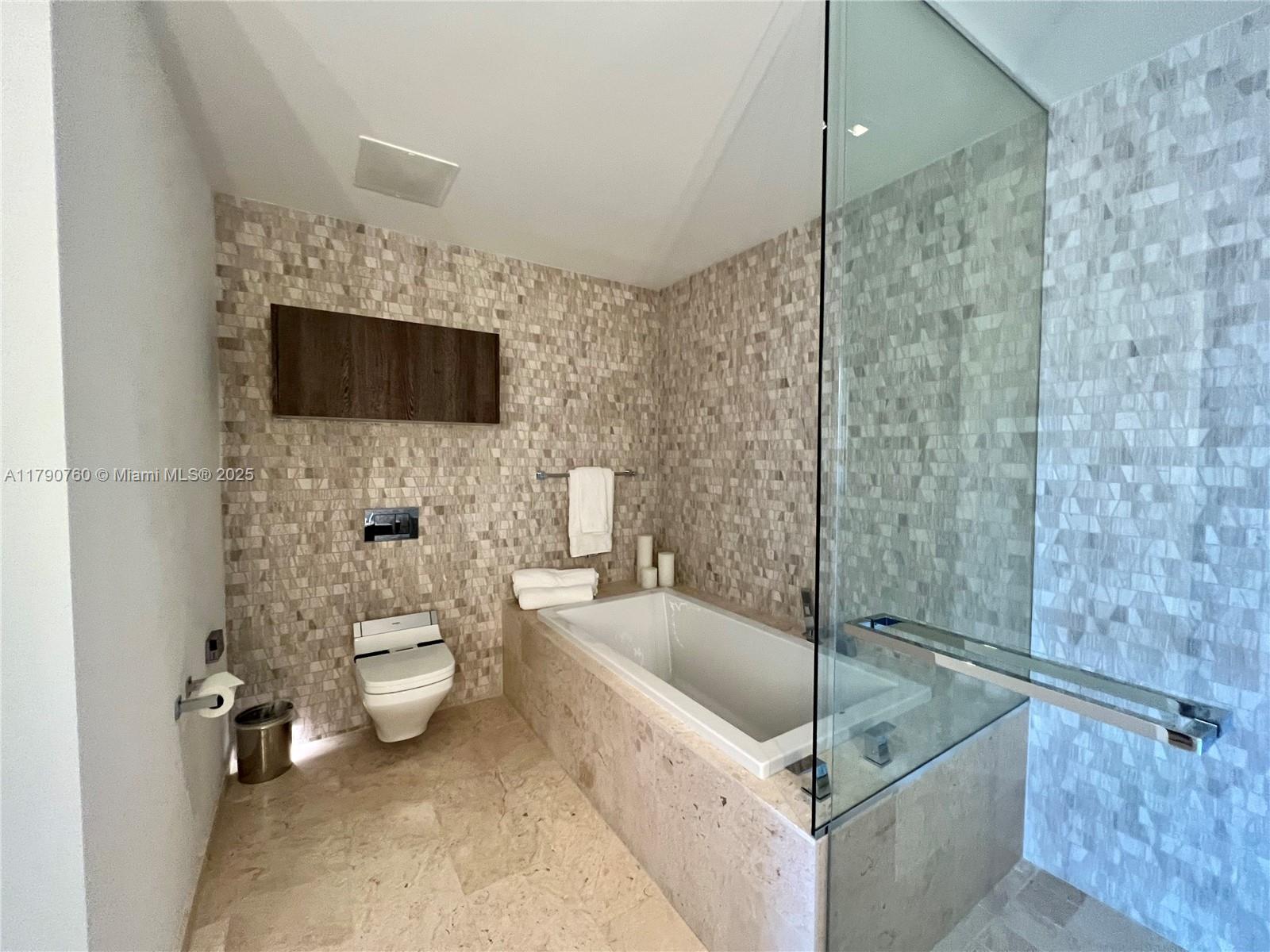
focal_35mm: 13
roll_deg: -0.2
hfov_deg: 106.2
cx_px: 635
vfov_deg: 89.9
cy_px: 476
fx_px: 477
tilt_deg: -2.1
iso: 320
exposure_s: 1/60
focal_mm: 1.57
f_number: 1.8
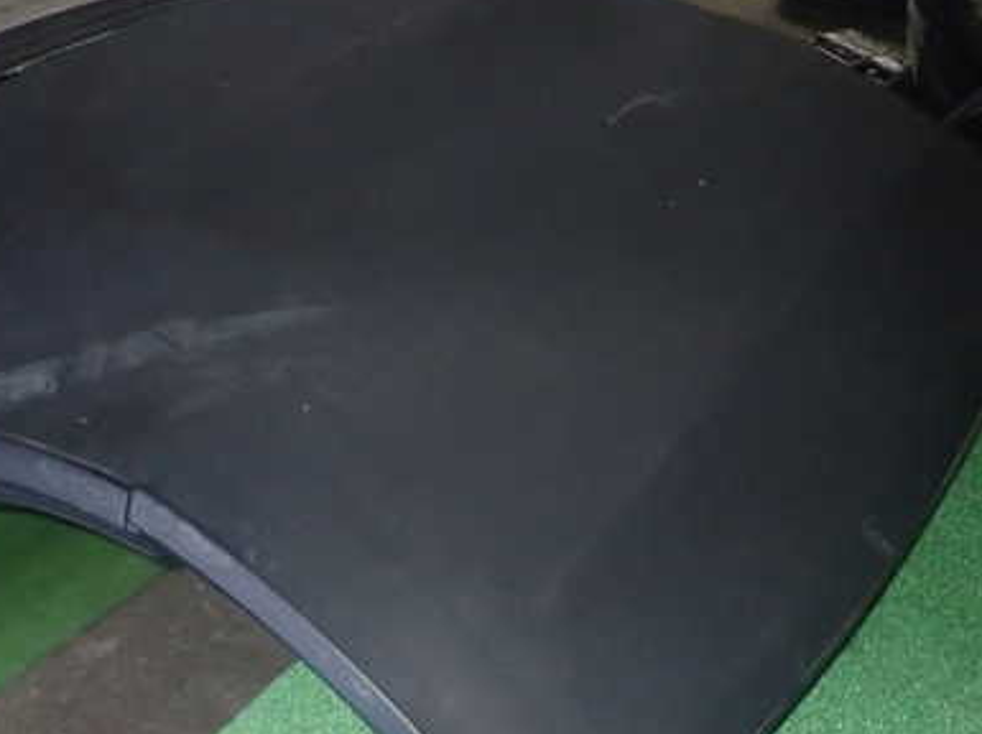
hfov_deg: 47.1
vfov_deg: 36.6
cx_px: 321
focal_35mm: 39
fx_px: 1105
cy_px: 436
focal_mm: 4.5
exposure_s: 1/30
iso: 1000
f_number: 5.6
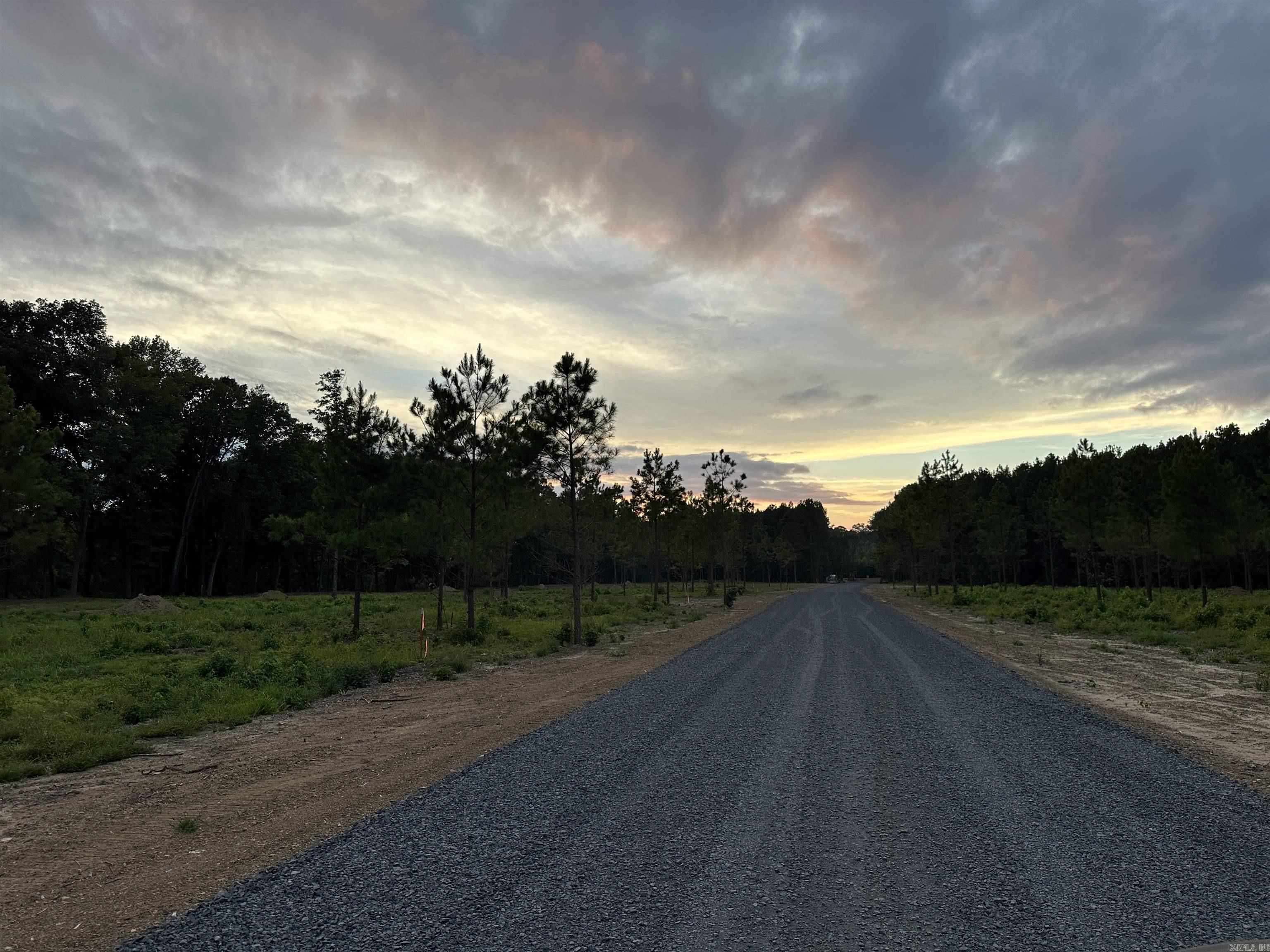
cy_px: 476
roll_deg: -0.1
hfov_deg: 71.6
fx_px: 881
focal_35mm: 24
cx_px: 635
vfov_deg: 56.8
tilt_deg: +6.2
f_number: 1.78
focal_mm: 6.86
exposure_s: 1/414
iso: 80
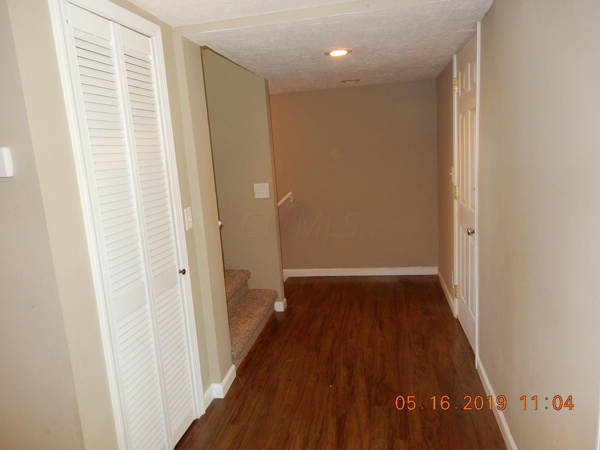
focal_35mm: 25
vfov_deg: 54.9
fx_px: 433
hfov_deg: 69.4
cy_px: 225
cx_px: 300
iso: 220
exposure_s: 1/30
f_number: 3.7
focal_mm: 4.5
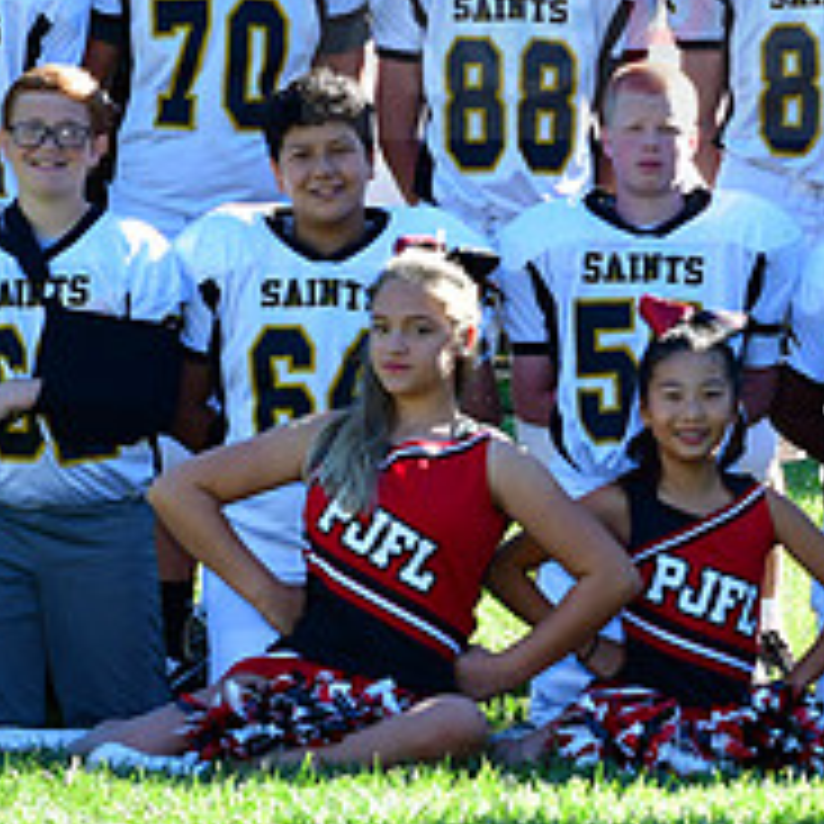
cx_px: 1058
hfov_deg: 8.5
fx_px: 5440
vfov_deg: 8.6
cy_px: 7
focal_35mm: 202
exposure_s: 1/320
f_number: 7.1
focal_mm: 50
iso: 400
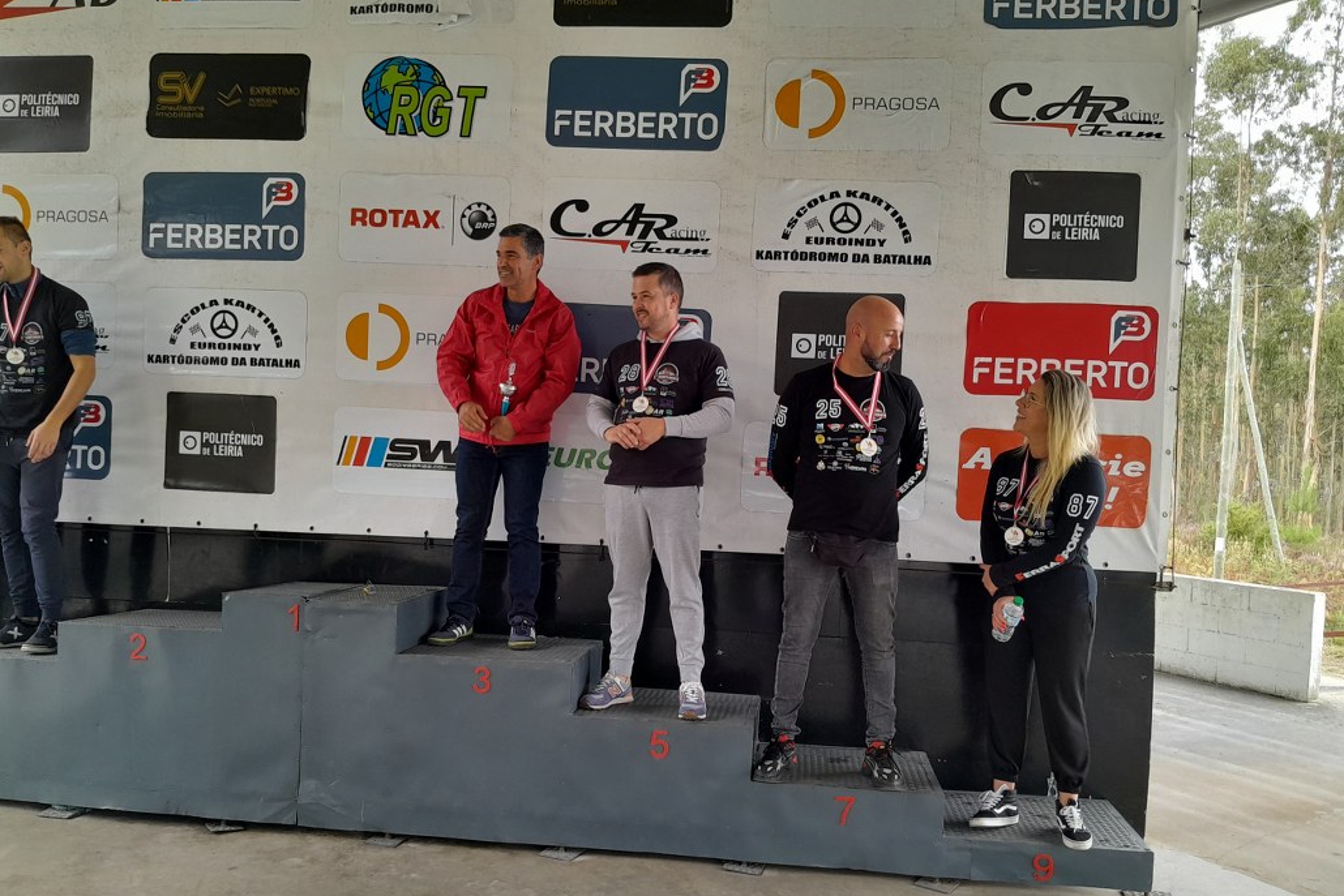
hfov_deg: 65.5
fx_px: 1045
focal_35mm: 28
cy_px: 513
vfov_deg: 46.3
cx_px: 665
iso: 80
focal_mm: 3.98
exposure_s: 1/60
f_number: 1.8
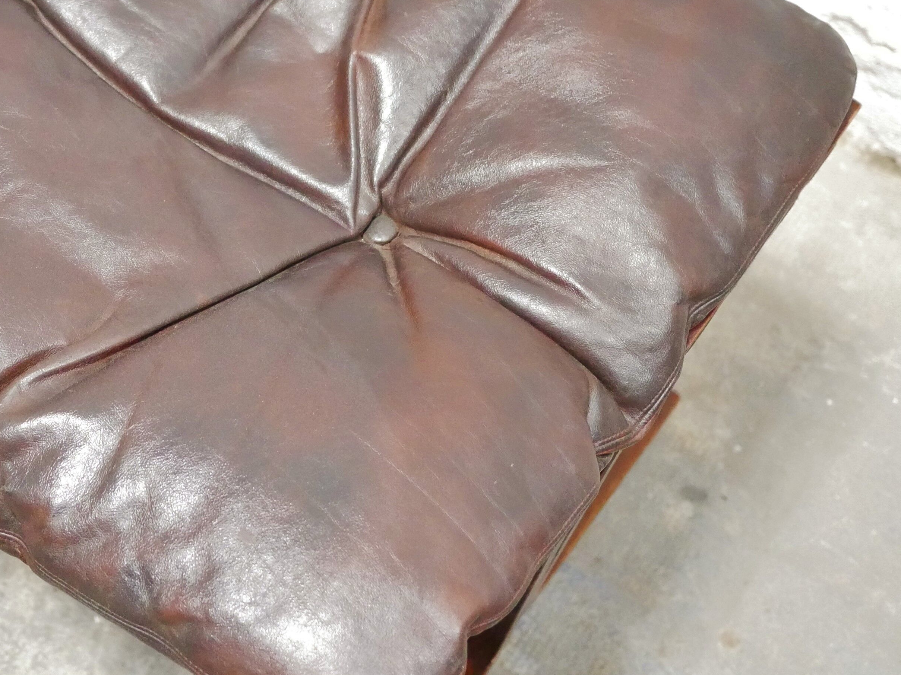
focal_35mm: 76
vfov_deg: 19.2
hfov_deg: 25.1
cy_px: 160
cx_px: 143
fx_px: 1978
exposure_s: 1/30
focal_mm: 20
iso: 3200
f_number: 1.7
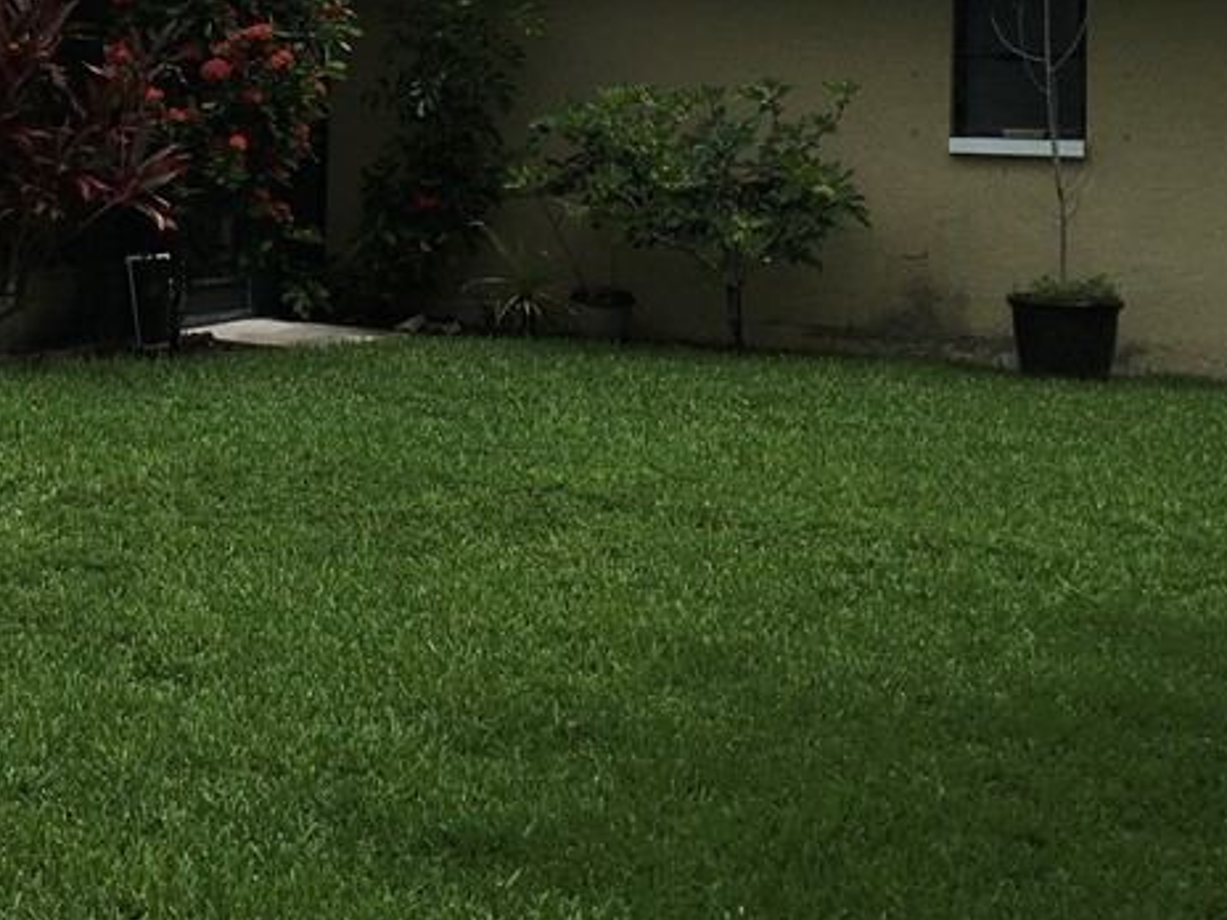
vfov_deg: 22.2
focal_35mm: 64
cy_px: 40
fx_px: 2269
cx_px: 61
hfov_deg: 28.7
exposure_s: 1/2404
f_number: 2.2
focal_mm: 4.15
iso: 25
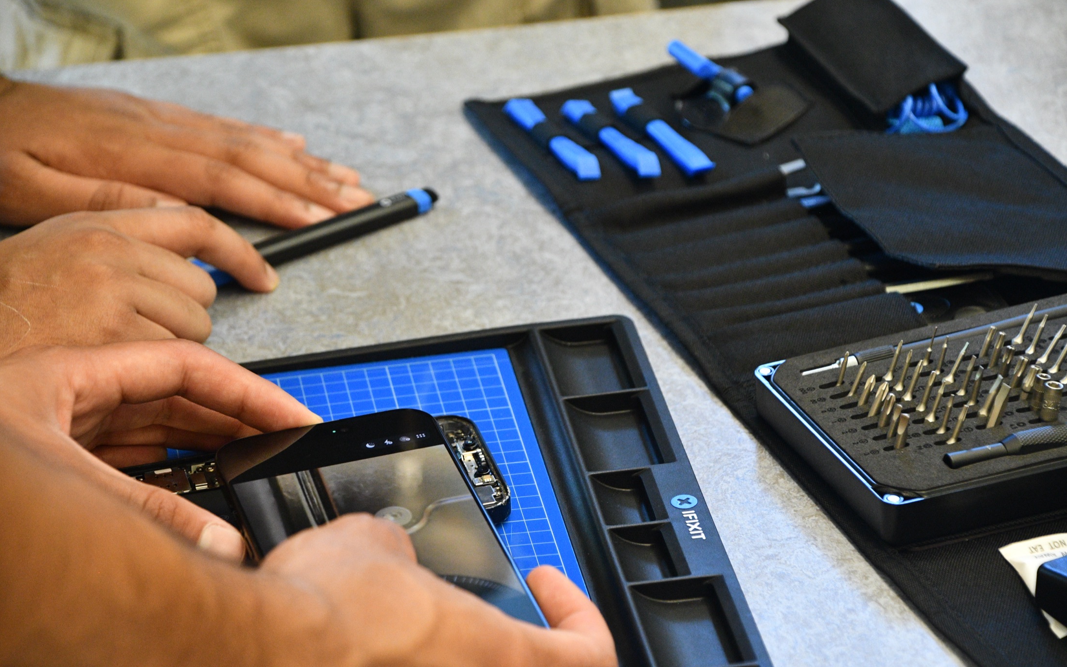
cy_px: 315
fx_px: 4013
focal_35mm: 138
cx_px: 534
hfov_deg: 15.1
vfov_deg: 9.5
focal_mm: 90
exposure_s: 1/125
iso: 3200
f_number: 5.3
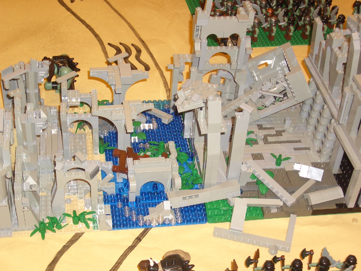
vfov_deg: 23.7
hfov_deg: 31.2
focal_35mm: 62
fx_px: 647
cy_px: 136
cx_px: 180
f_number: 3.5
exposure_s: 1/60
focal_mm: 10.2
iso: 100
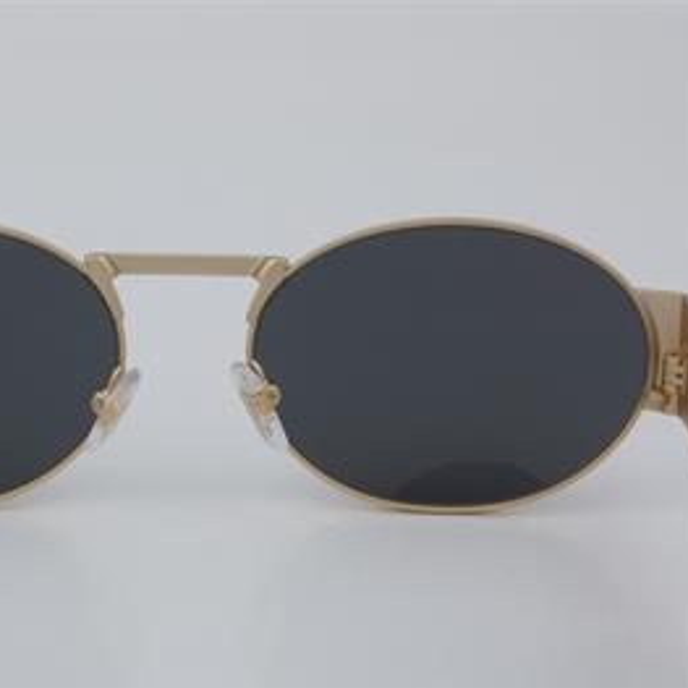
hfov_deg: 16.3
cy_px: 345
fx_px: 2398
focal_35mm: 107
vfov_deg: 16.3
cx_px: 181
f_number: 32
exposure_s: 1/4
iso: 100
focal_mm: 55
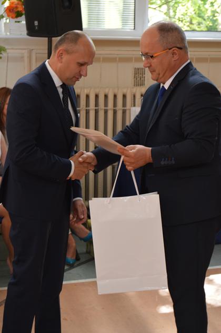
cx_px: 110
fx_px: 761
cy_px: 166
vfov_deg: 24.6
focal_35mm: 82
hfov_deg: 16.5
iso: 560
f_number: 5.6
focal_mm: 55
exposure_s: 1/60
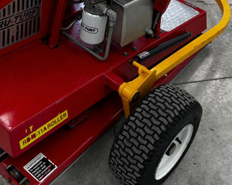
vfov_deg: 25.1
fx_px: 398
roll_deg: +4.3
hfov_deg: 32.4
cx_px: 91
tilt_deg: -43.2
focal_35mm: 58
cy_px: 6
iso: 80
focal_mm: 6.76
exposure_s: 1/120
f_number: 1.78
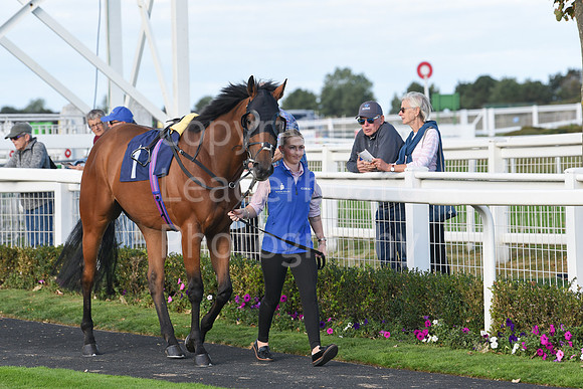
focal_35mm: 200
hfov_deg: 10.3
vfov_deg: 6.9
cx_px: 292
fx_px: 3239
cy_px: 194
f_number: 6.3
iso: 400
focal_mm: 200
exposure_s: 1/500
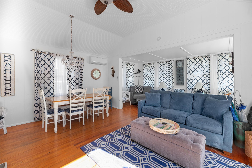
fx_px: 98
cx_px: 126
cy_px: 84
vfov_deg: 81.1
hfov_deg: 104.3
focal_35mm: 14
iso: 320
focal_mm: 14
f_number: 7.1
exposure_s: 1/20
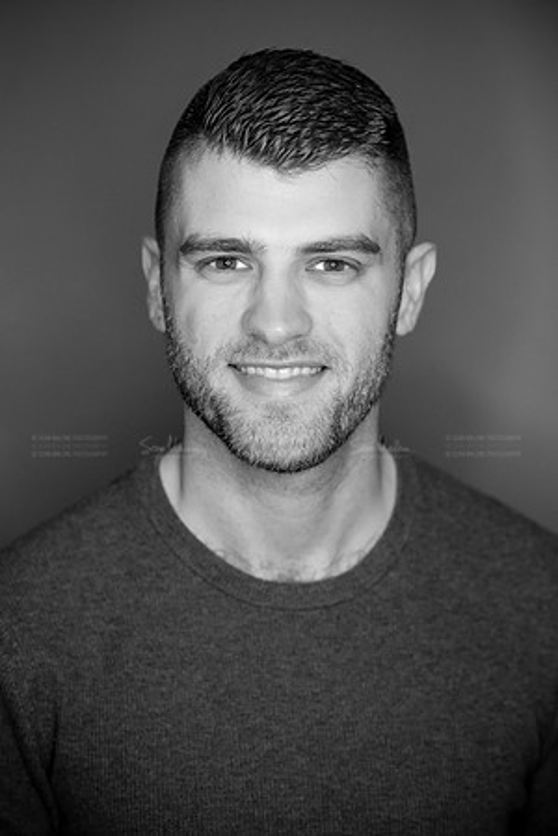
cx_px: 279
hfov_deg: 16.1
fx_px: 1976
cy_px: 418
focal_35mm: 85
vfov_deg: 23.9
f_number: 3.2
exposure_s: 1/160
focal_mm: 85
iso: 1600
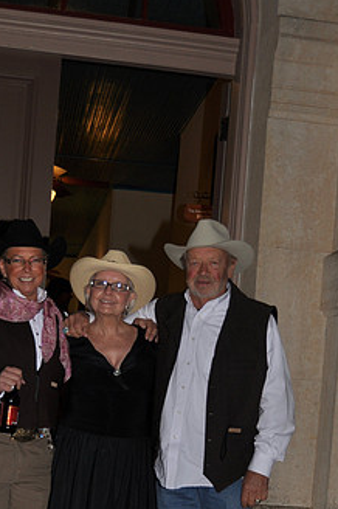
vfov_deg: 28.6
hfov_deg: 19.7
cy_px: 417
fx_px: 974
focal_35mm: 69
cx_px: 133
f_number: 4
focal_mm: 26
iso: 250
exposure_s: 1/125
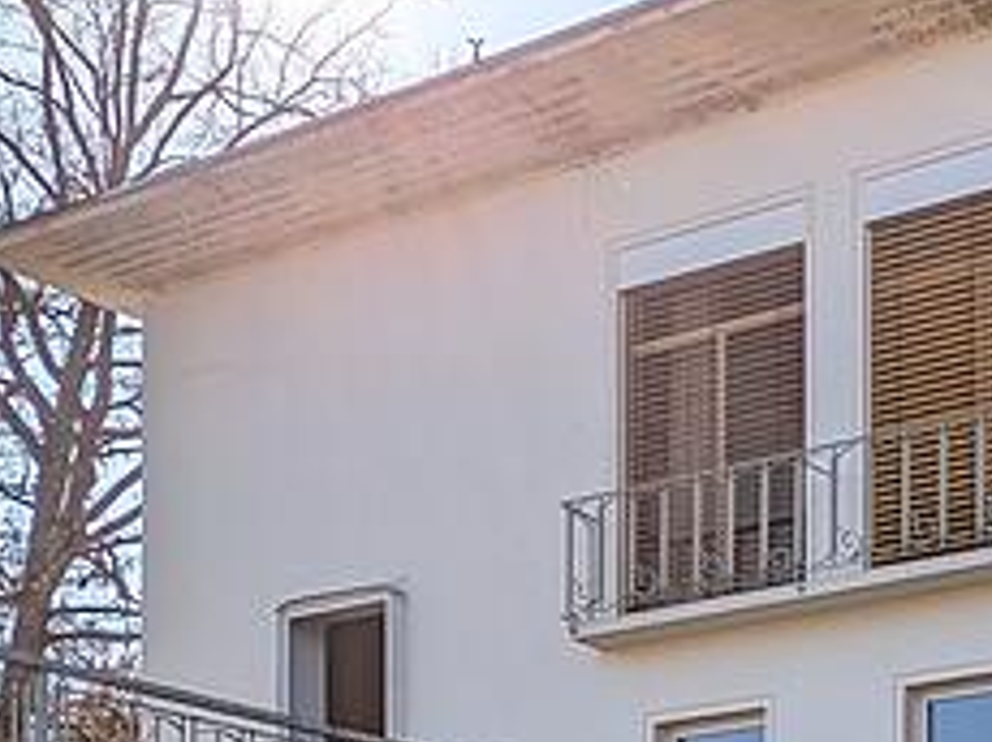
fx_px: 2491
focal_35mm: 87
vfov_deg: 15.2
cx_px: 1147
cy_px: 1234
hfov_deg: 21.2
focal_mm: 5.43
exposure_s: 1/2222
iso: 43
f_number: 1.89
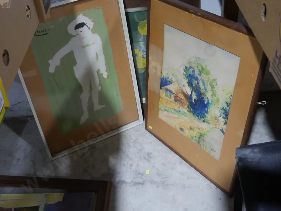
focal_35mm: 43
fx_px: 349
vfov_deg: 33.6
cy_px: 104
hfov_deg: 43.8
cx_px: 138
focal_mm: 21
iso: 1250
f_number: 4.6
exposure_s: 1/60
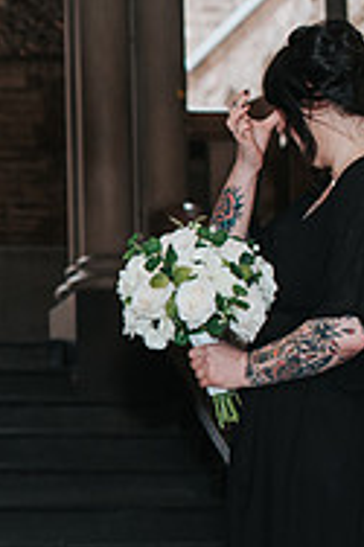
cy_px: 374
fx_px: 2461
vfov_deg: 12.7
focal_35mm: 162
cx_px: -359
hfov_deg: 8.1
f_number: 3.2
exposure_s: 1/200
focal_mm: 50
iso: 800
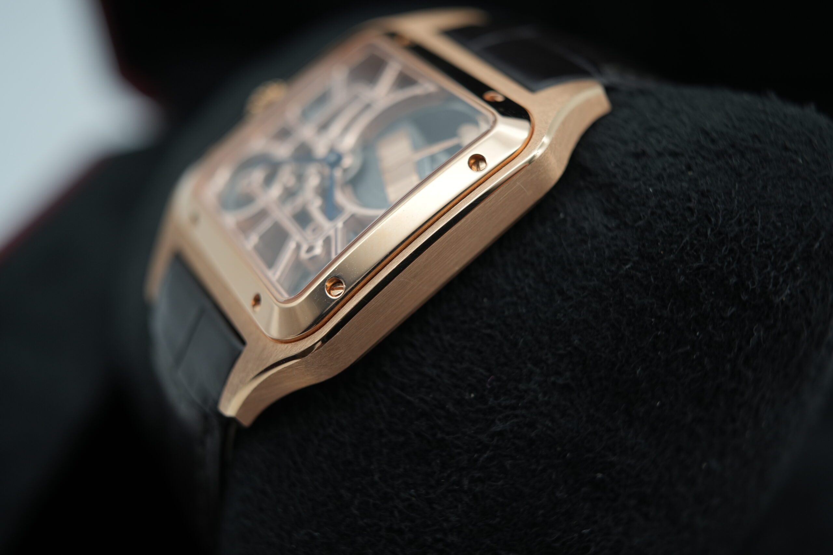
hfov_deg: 54.4
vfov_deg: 37.9
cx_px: 416
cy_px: 278
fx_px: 810
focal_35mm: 35
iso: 400
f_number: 5
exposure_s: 1/250
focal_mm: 35
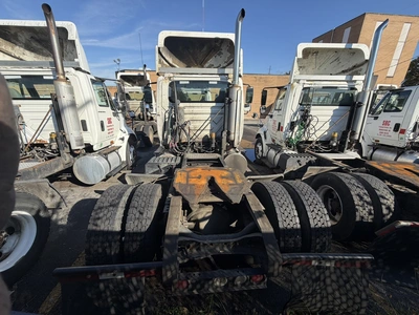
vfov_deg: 85.7
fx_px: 169
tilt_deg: -18.0
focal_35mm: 14
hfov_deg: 102.1
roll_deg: -1.4
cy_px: 158
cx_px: 210
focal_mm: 2.22
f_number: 2.2
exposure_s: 1/770
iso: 32
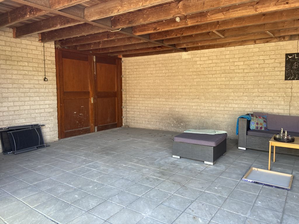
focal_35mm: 26
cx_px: 150
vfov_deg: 53.1
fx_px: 225
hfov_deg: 67.3
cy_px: 112
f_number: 1.8
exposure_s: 1/121
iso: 100
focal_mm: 4.25
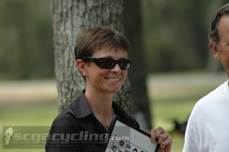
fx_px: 2858
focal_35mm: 450
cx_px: 114
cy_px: 76
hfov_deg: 4.6
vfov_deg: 3.0
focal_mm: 300
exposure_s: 1/500
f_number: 5.6
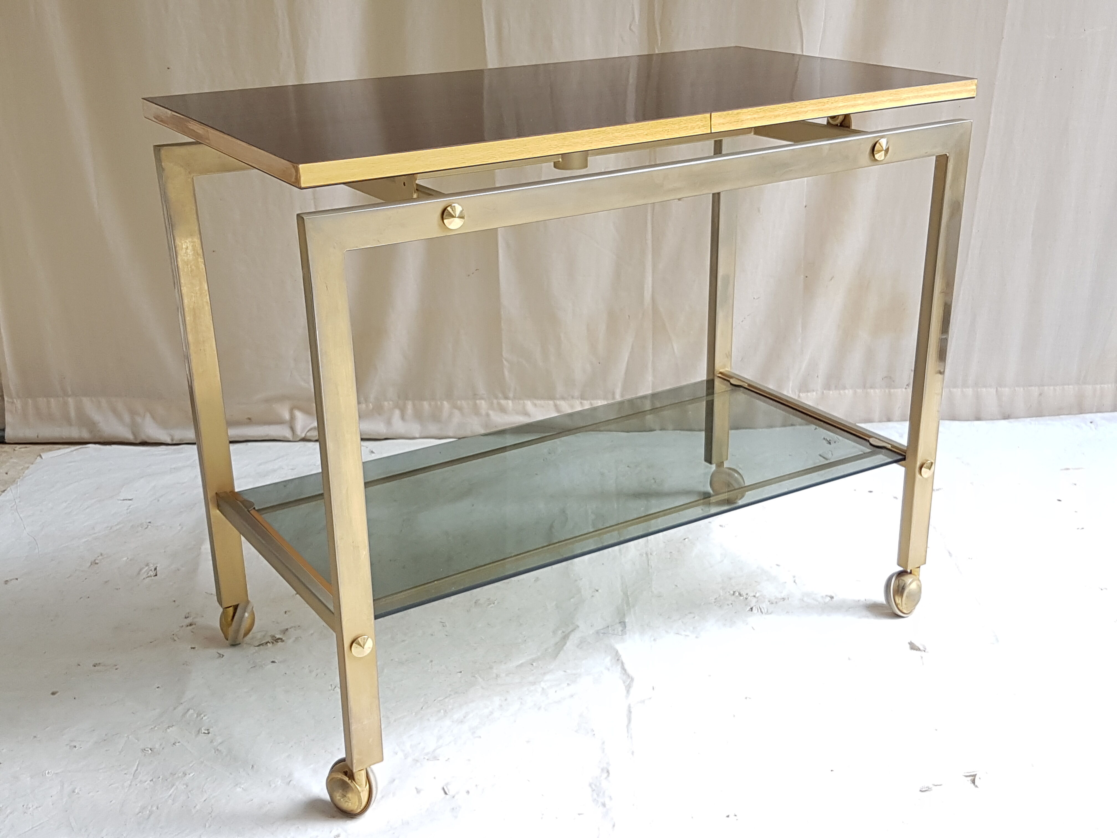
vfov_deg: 53.1
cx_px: 558
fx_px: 839
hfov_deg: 67.3
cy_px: 419
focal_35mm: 26
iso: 64
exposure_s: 1/100
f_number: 1.7
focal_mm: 4.2
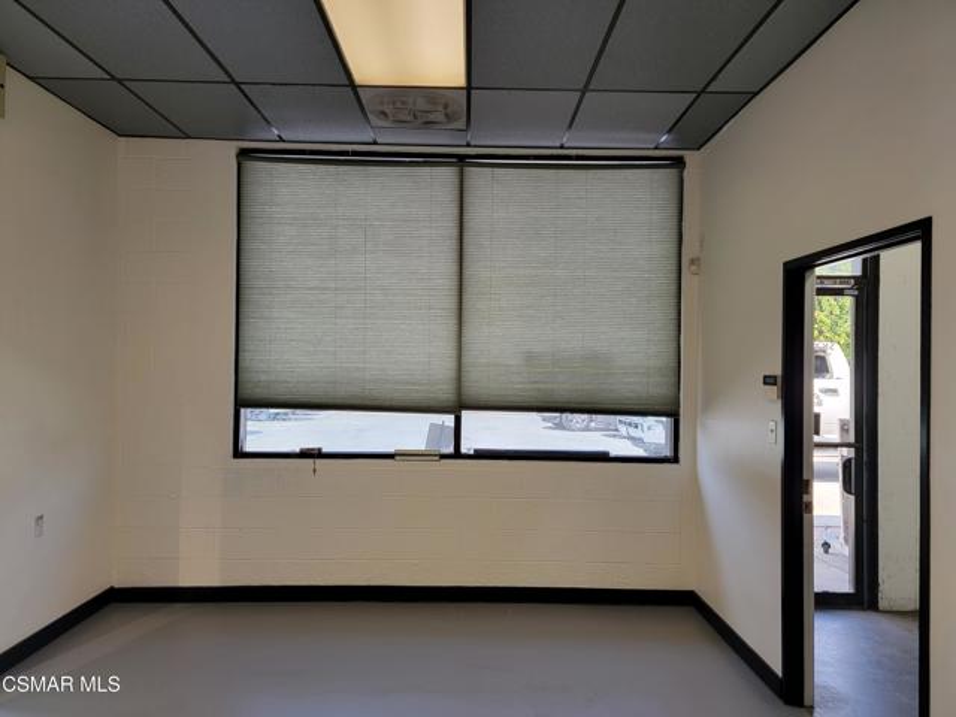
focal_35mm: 24
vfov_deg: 56.8
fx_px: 663
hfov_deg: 71.6
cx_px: 478
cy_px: 358
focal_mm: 6.7
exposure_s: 1/120
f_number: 1.8
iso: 100
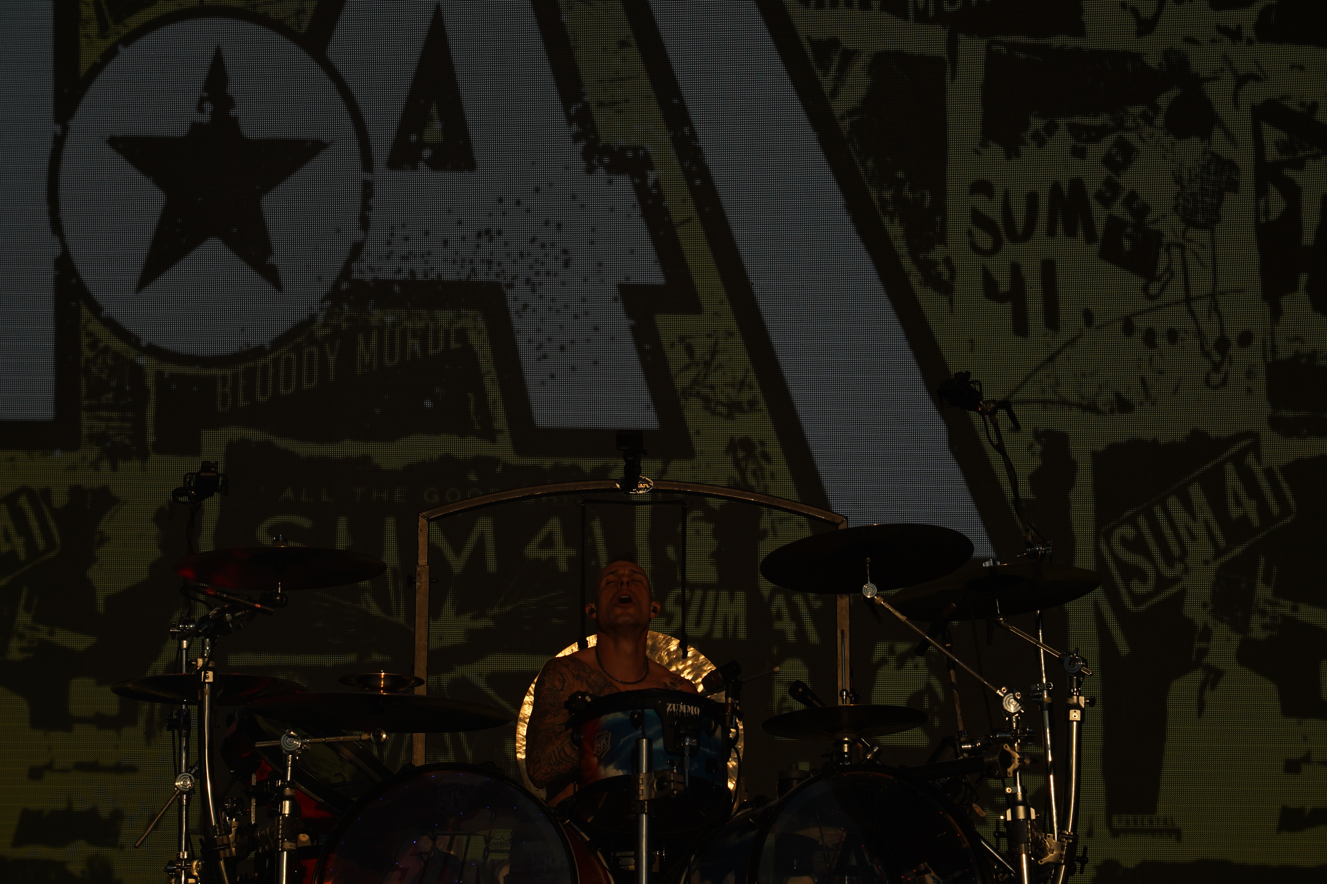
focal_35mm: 105
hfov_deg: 19.5
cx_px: 664
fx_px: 3870
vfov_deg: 13.0
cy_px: 442
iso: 100
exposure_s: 1/1250
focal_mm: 105
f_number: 8
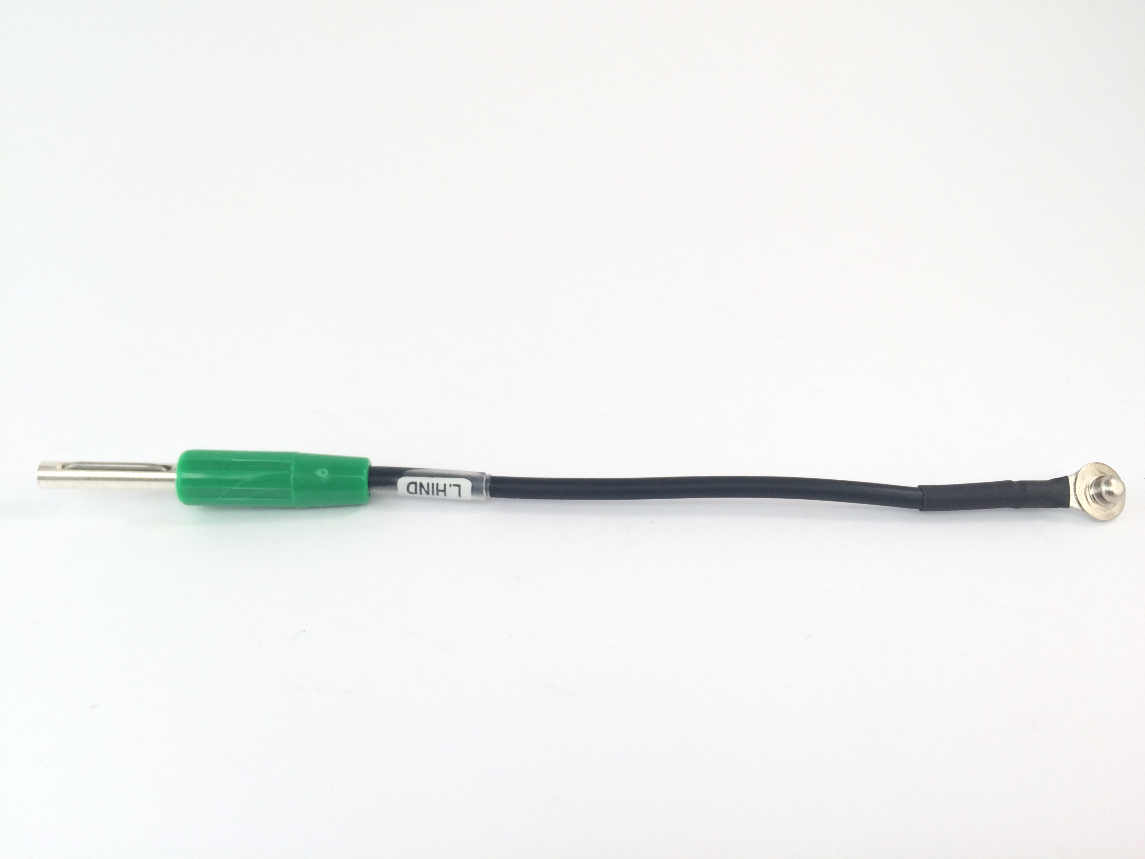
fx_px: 959
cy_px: 430
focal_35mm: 29
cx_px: 572
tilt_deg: -39.7
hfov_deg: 61.7
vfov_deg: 48.2
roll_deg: -0.7
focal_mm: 4.15
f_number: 2.2
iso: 40
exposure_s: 1/100
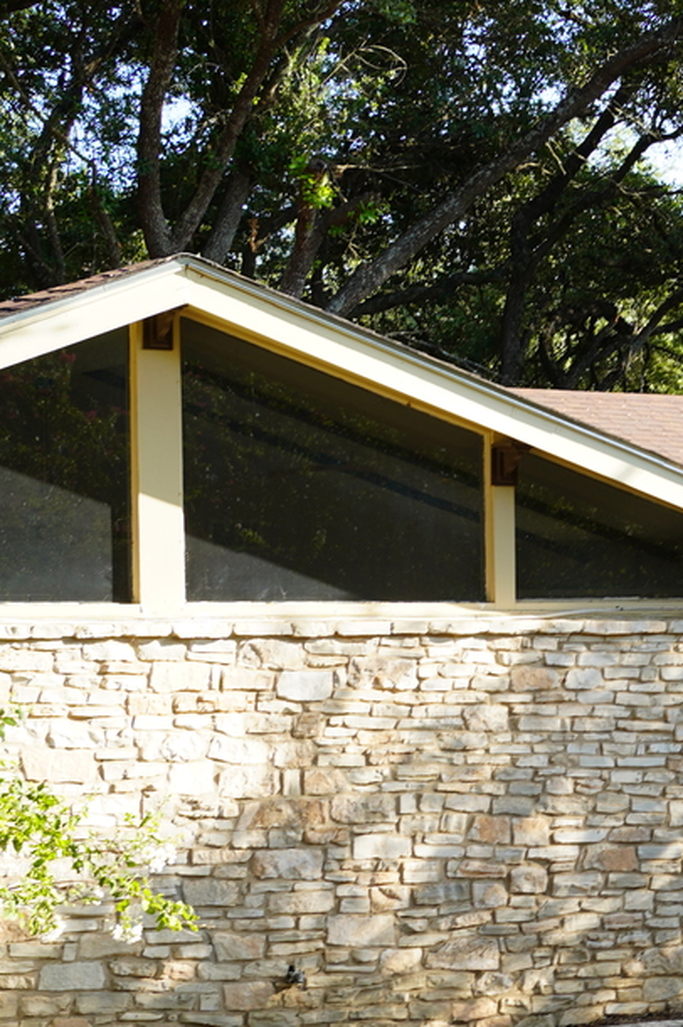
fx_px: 2649
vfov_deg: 21.8
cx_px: 897
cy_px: 705
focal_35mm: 93
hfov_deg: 14.1
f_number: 5.6
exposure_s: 1/80
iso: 100
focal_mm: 35
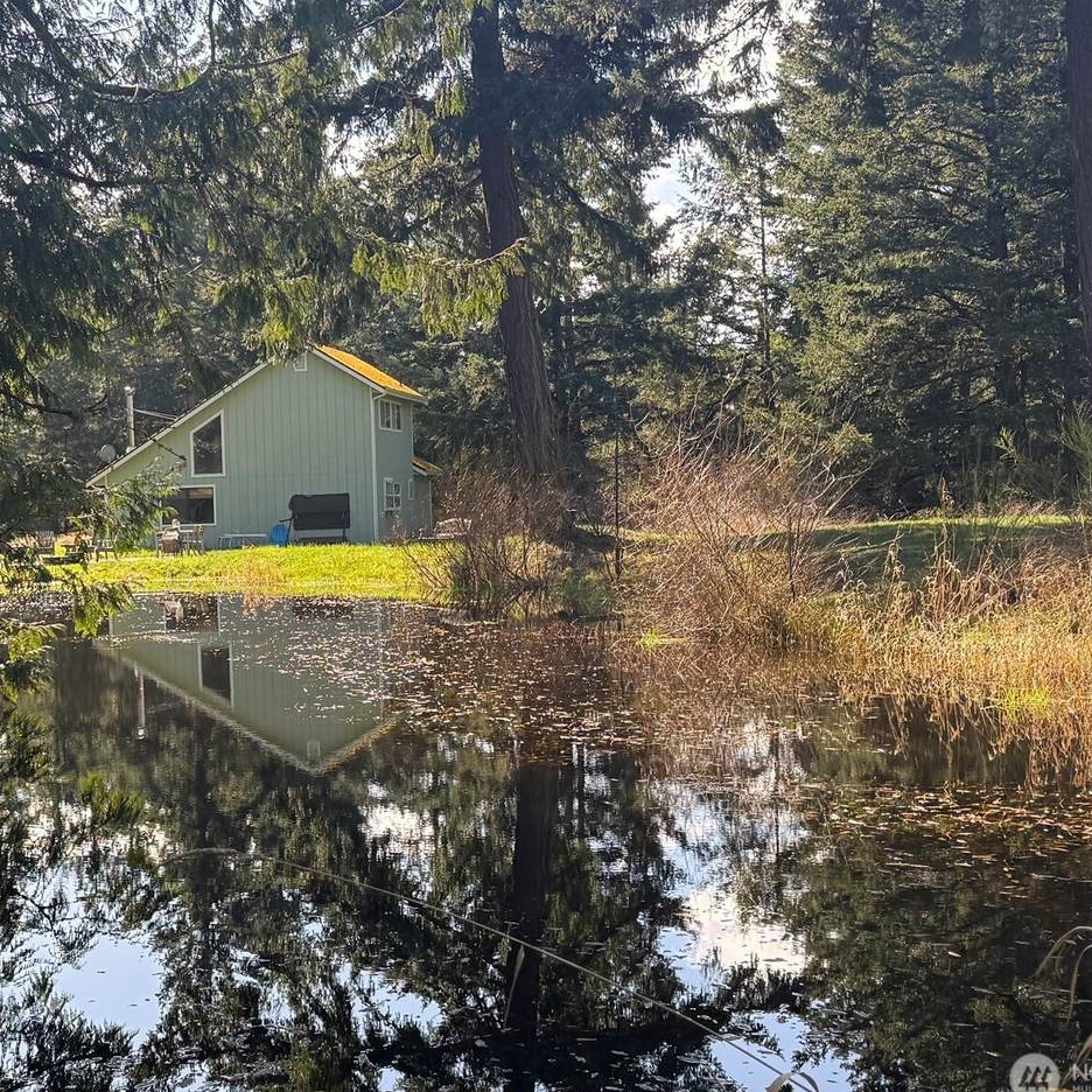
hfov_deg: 55.6
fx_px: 1035
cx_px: 502
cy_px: 556
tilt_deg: +1.7
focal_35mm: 29
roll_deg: +3.2
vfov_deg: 55.6
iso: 100
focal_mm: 6.76
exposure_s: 1/665
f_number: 1.78
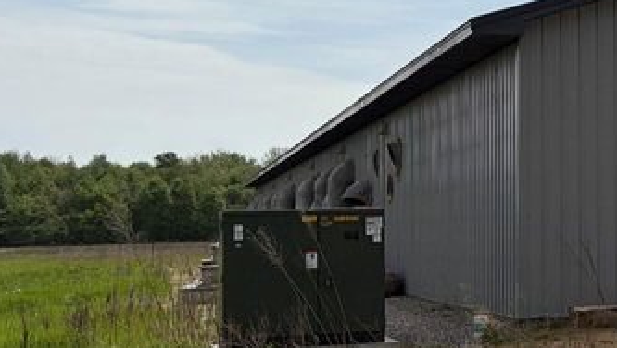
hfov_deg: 20.9
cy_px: 135
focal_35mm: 87
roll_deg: +1.1
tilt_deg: +6.6
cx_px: 910
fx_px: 1425
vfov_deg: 13.9
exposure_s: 1/6993
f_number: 1.6
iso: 50
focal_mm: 5.96
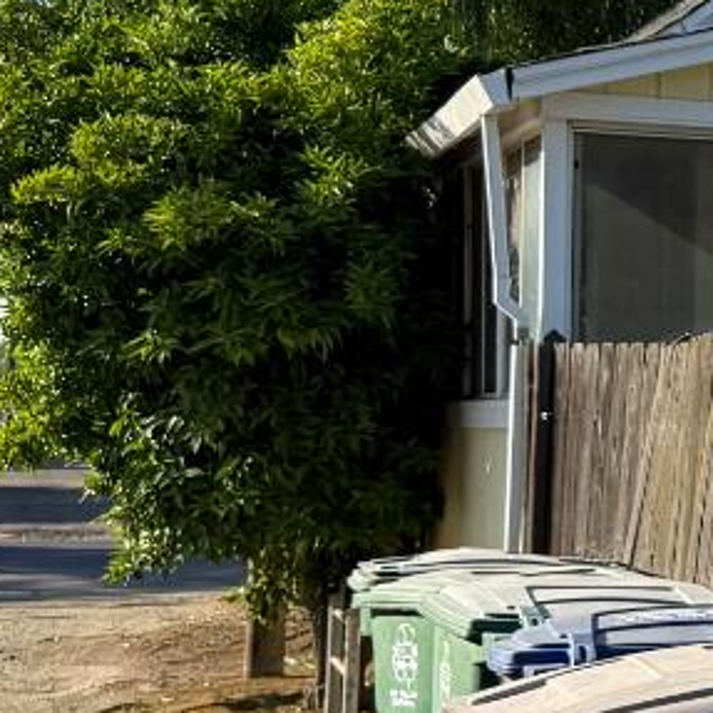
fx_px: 2587
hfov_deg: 12.6
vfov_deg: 15.7
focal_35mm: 111
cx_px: 1647
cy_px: 374
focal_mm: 6.76
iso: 80
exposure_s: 1/2703
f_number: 1.78
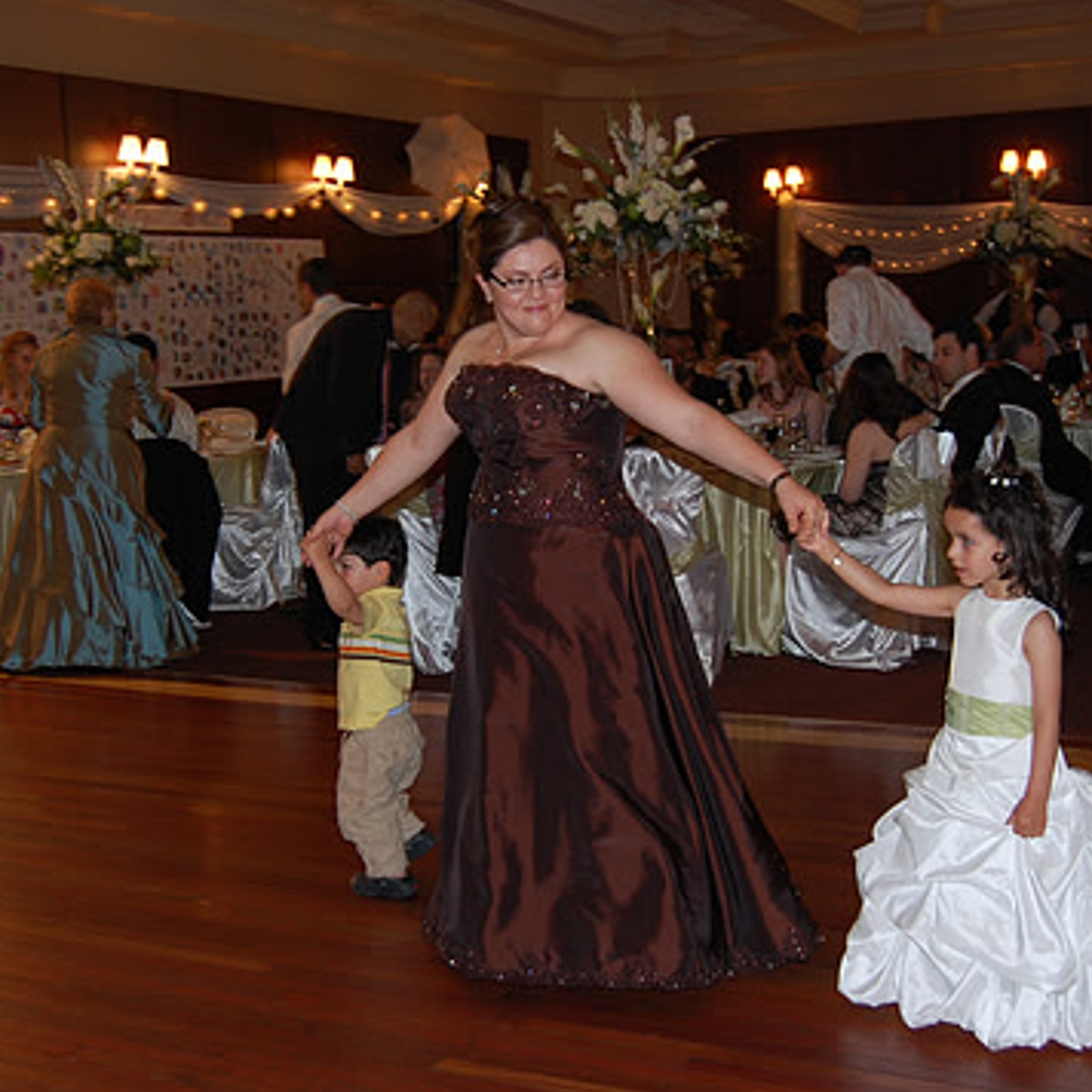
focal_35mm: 48
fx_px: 1702
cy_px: 580
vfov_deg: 35.6
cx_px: 525
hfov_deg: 35.6
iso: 400
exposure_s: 1/60
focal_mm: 23
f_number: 3.8
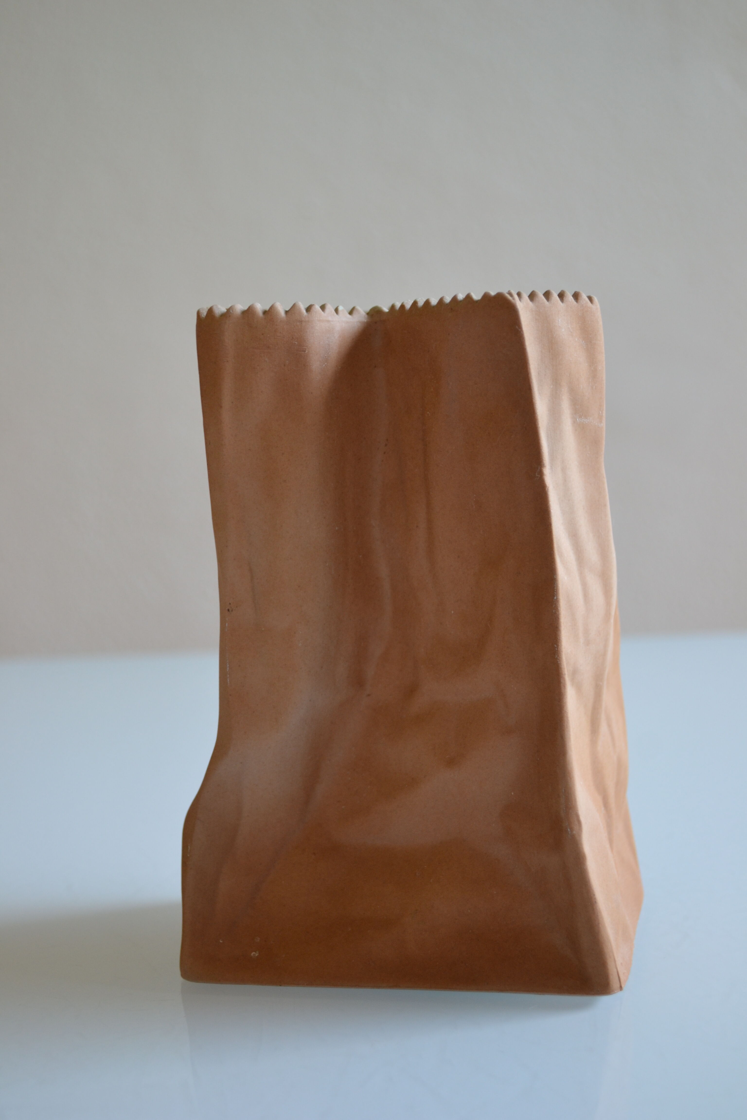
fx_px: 1587
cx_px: 374
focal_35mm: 51
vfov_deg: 38.9
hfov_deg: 26.5
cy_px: 560
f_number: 5
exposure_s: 1/50
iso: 400
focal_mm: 34
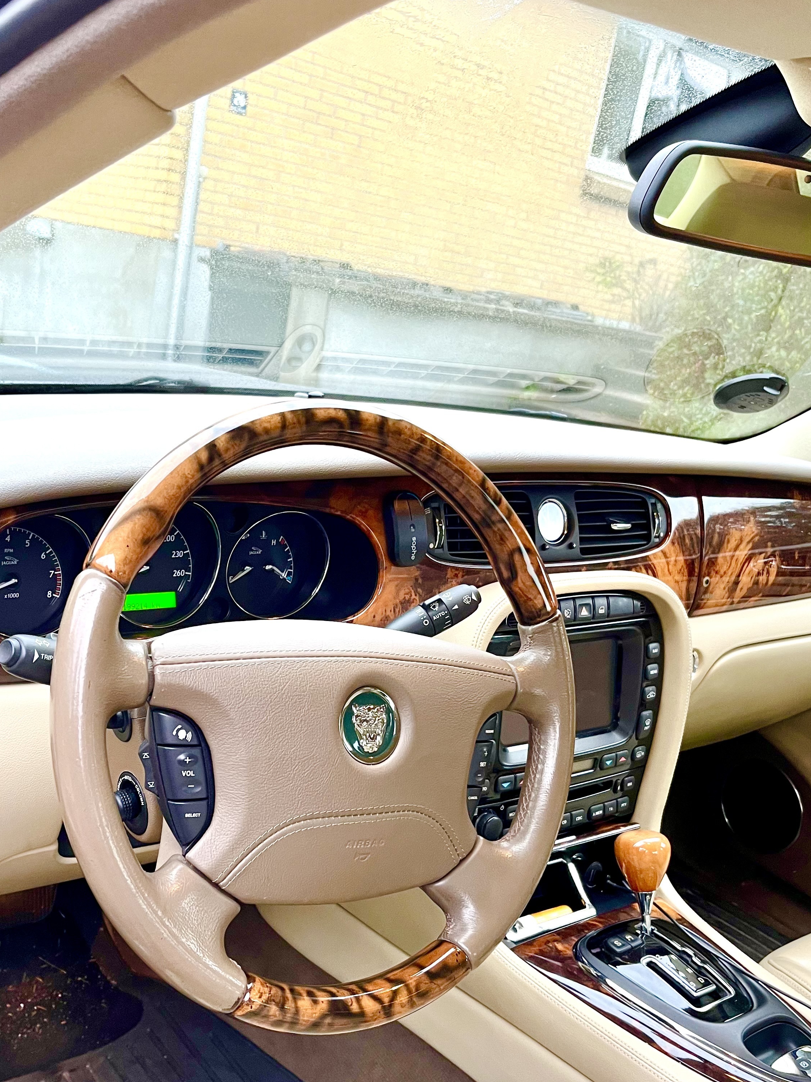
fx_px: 1093
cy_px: 617
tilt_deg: -17.0
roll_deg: -8.3
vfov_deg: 52.5
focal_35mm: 35
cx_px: 337
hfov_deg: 40.6
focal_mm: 5.1
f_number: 1.6
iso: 125
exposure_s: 1/65
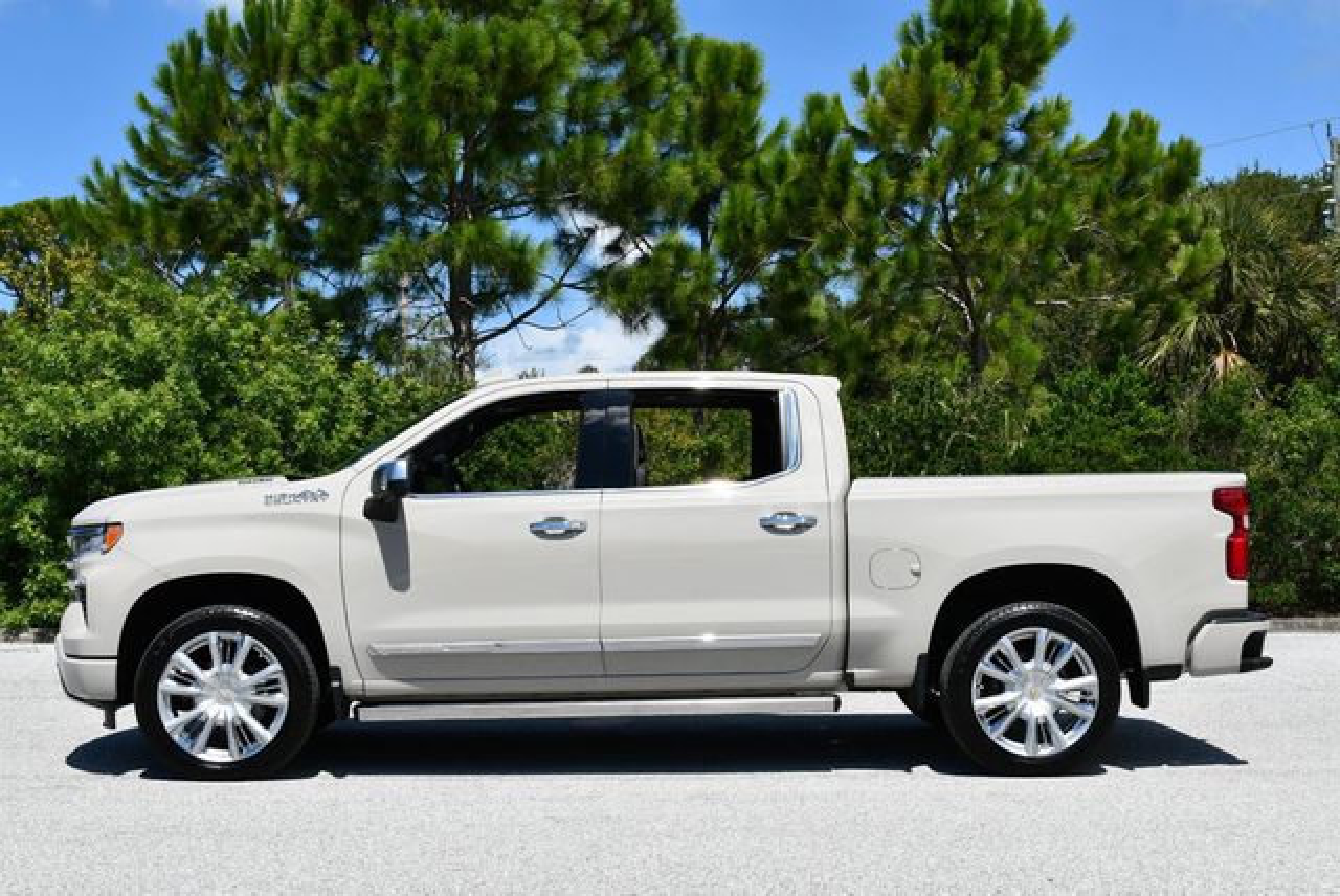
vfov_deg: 26.0
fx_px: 1937
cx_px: 670
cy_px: 448
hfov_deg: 38.2
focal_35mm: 52
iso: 100
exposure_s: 1/320
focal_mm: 26
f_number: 8
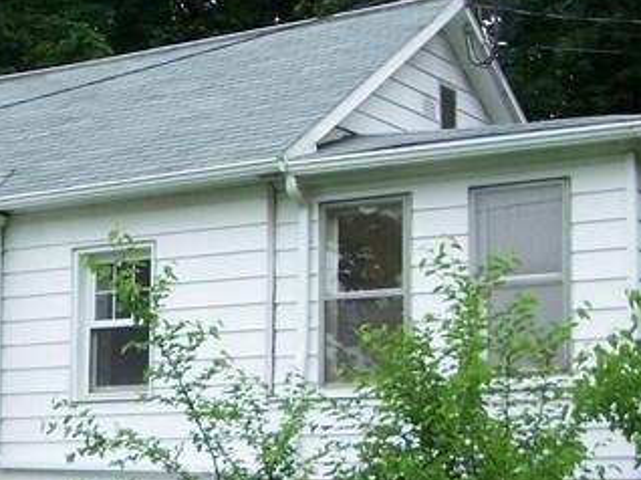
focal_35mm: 98
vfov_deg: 15.1
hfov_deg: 19.5
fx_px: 1813
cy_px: 274
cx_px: 1
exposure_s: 1/160
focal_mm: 6.3
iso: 80
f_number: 2.8
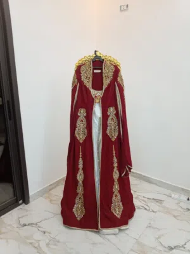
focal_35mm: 26
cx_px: 95
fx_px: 191
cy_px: 127
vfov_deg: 67.4
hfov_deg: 53.0
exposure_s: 1/33.3
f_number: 1.8
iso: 184
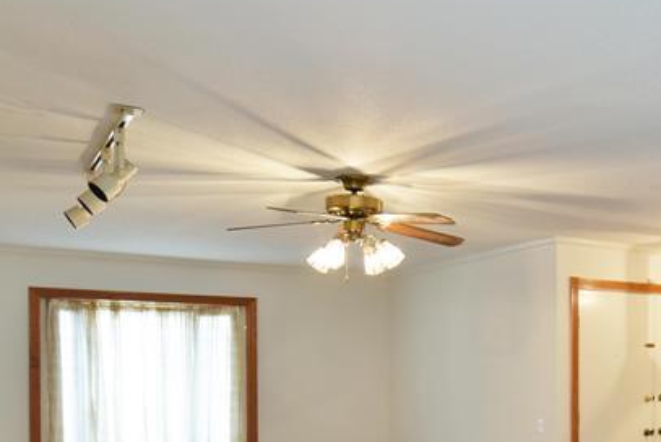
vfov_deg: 32.5
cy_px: 358
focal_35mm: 40
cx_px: 518
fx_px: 735
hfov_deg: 46.2
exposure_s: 1/8
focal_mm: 10
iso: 100
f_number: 3.5
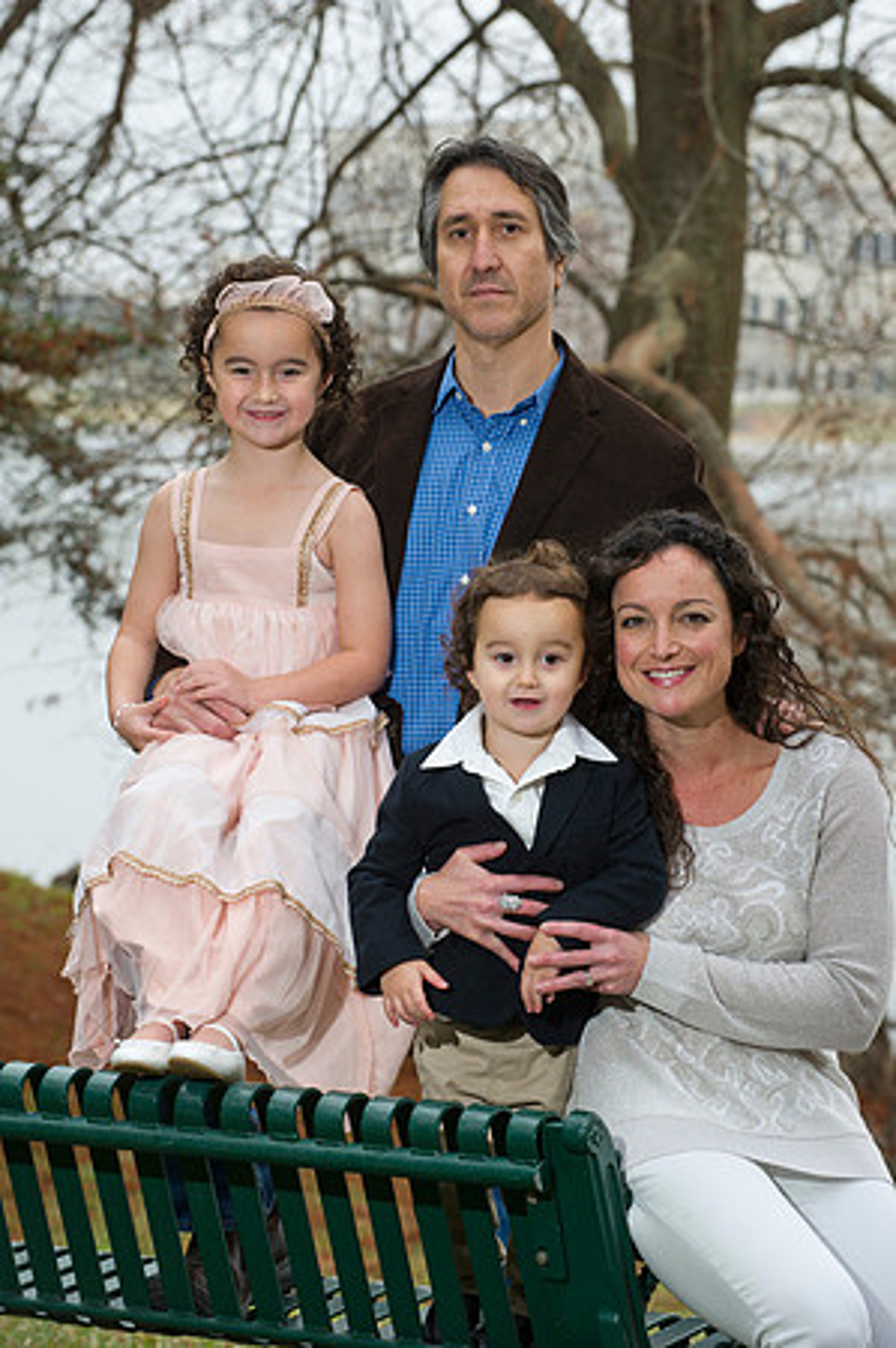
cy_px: 674
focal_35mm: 135
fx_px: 5051
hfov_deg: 10.1
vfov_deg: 15.2
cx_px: 448
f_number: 7.1
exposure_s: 1/250
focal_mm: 135
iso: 640
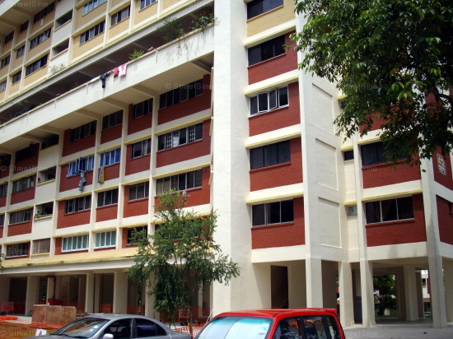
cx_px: 226
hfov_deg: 50.2
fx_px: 484
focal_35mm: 37
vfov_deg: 38.6
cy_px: 170
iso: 80
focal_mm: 6.2
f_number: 5.6
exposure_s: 1/400
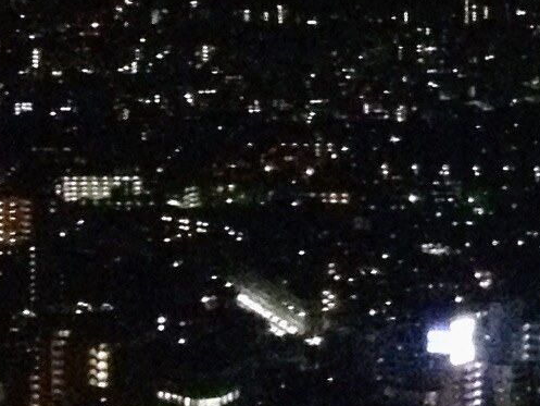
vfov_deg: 6.4
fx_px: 3589
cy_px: 38
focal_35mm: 230
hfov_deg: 8.0
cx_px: 1269
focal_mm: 4.28
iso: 800
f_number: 2.4
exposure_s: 1/15
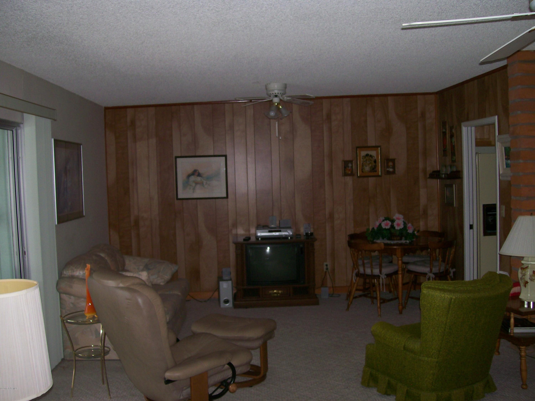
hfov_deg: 51.4
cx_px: 268
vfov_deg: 39.7
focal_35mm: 36
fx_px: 556
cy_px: 200
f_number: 2.7
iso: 80
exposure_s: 1/64
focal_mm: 6
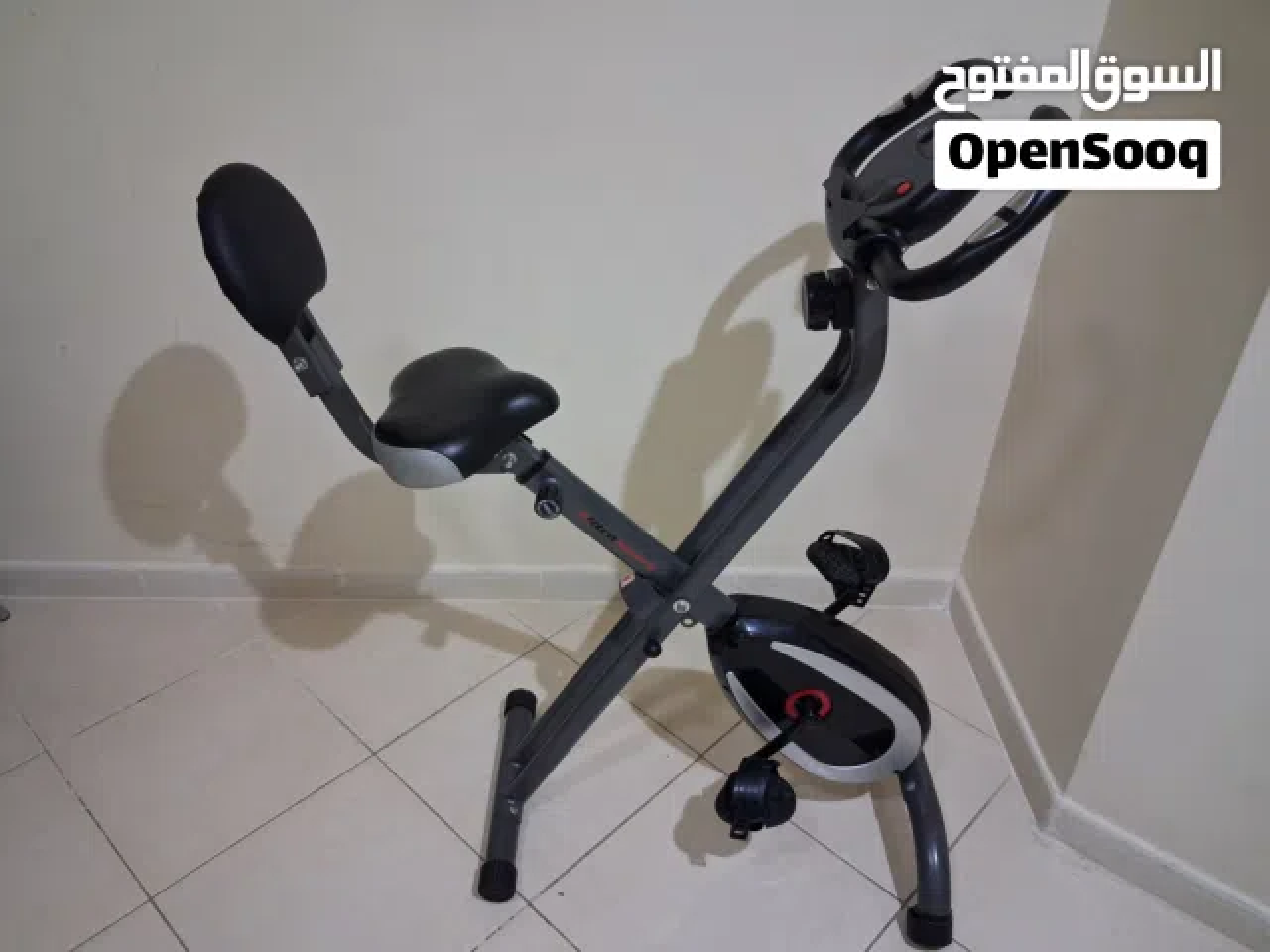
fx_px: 991
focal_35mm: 27
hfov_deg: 65.3
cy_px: 476
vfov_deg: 51.4
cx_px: 635
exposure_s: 1/50
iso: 400
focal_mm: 4
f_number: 1.8
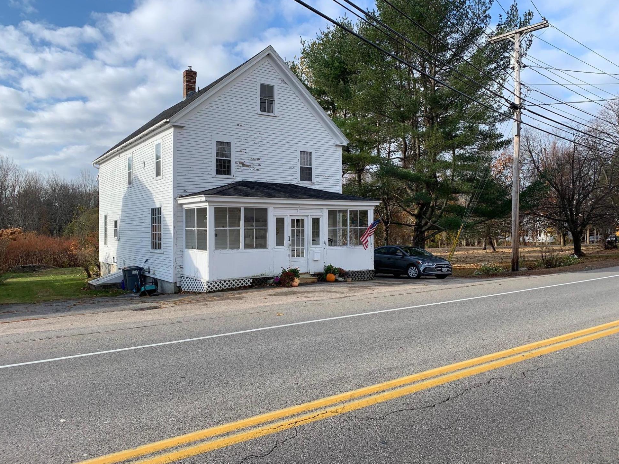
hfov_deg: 65.3
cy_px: 224
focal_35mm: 27
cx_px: 299
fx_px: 483
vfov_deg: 51.3
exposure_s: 1/1314
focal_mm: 4.25
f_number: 1.8
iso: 25
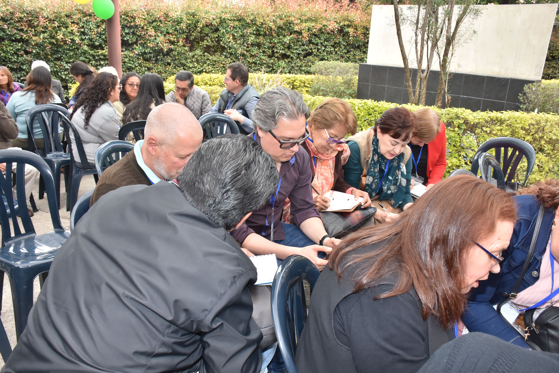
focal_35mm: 30
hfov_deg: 61.9
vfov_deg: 43.6
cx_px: 280
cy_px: 186
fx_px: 466
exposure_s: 1/160
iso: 360
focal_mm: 20
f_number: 7.1
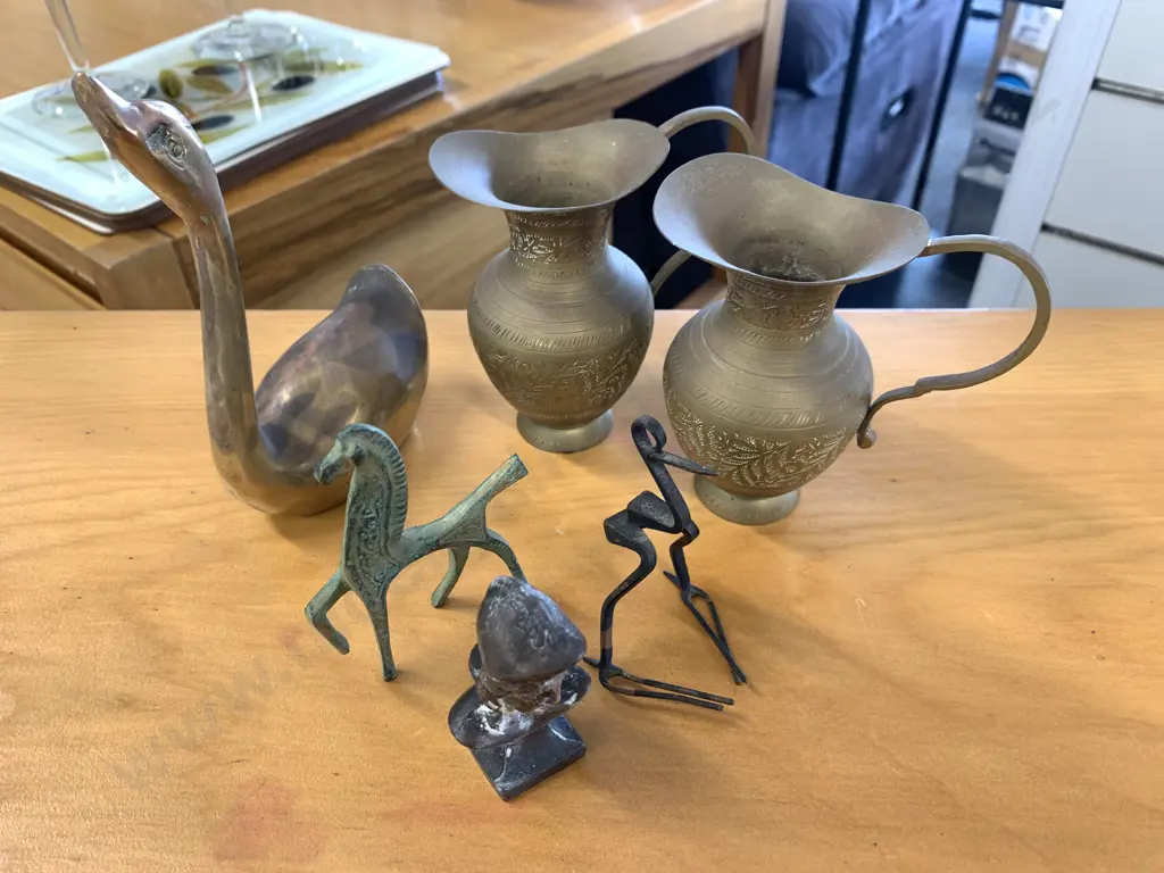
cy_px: 436
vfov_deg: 53.1
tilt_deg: -41.9
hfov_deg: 67.3
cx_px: 582
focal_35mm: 26
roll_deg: +0.7
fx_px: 874
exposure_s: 1/50
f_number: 1.8
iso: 64
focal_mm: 4.25
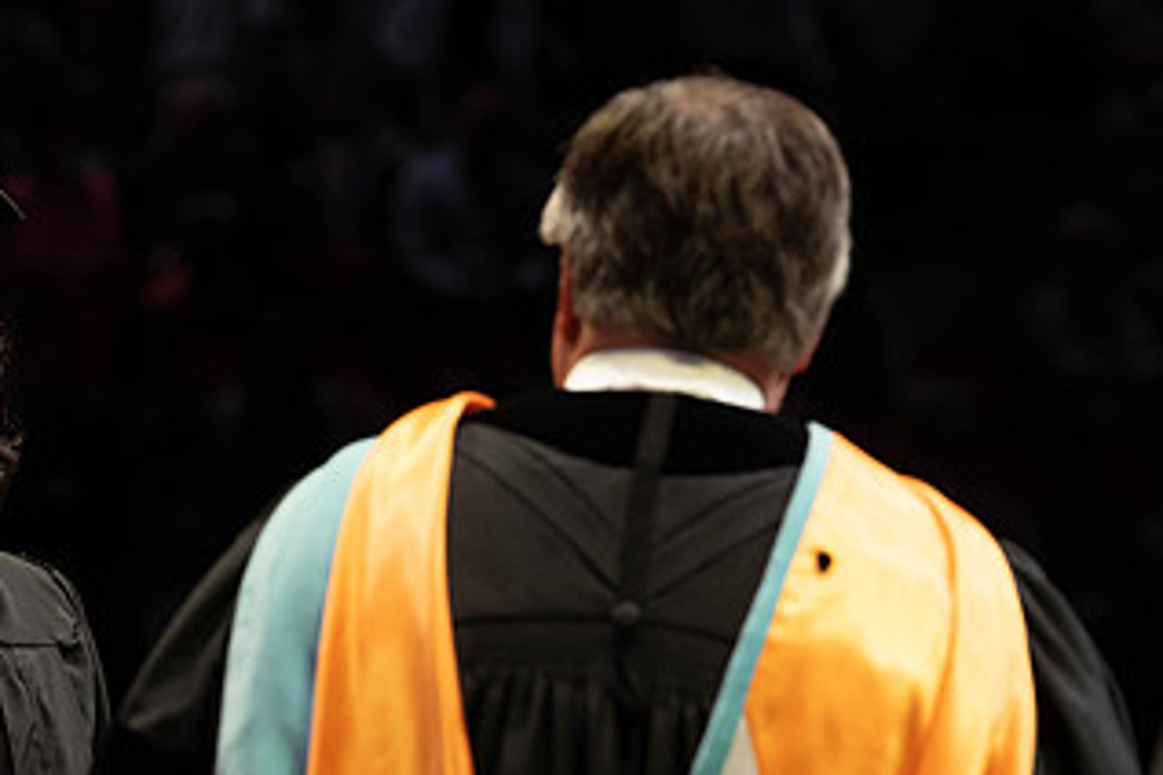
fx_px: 9788
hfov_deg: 6.8
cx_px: 158
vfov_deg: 4.5
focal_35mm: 303
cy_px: 558
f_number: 4.5
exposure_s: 1/320
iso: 1600
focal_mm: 155
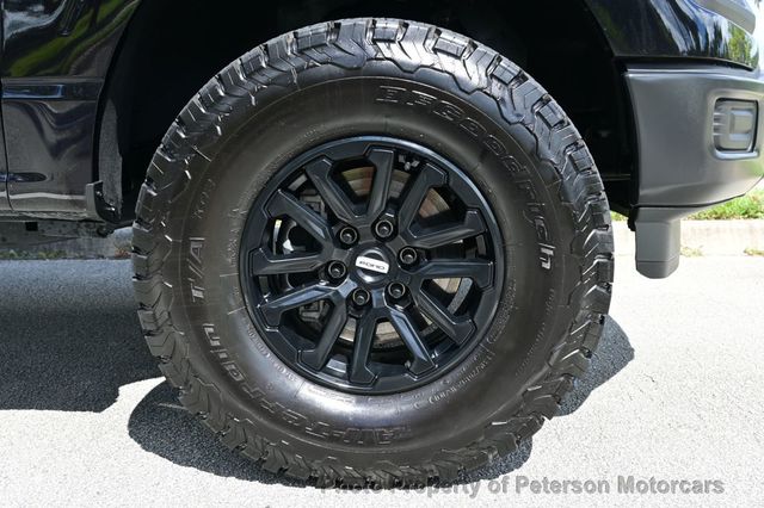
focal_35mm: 37
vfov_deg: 36.1
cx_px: 382
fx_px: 779
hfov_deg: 52.2
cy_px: 254
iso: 100
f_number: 6.3
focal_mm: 24.5
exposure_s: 1/160
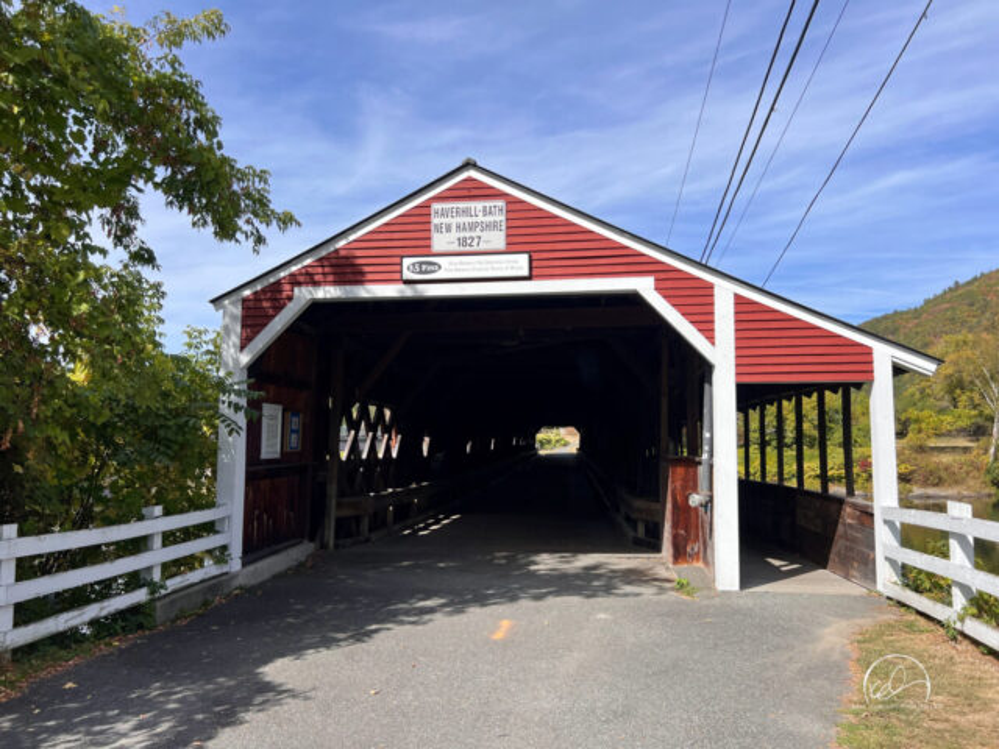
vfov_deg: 53.1
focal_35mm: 26
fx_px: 750
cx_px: 500
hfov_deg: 67.3
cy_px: 374
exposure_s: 1/3831
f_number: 1.5
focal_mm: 5.7
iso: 50
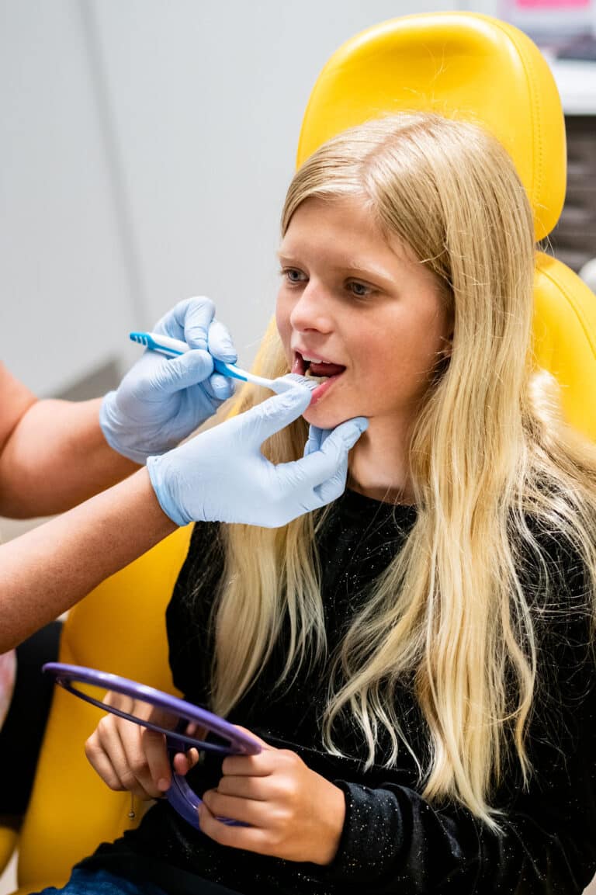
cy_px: 448
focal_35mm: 69
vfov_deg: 29.3
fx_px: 1714
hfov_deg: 19.7
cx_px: 298
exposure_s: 1/400
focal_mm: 58
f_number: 2.8
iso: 1600
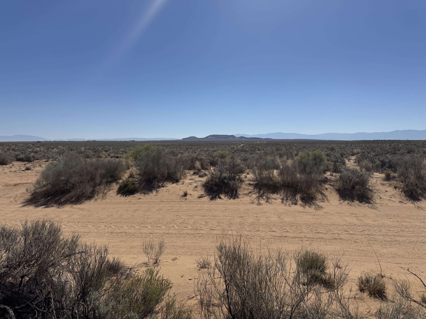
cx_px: 213
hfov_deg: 71.6
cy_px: 160
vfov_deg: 56.8
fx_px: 295
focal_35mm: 24
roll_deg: +0.5
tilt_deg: -3.6
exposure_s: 1/10417
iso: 80
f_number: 1.78
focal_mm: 6.76
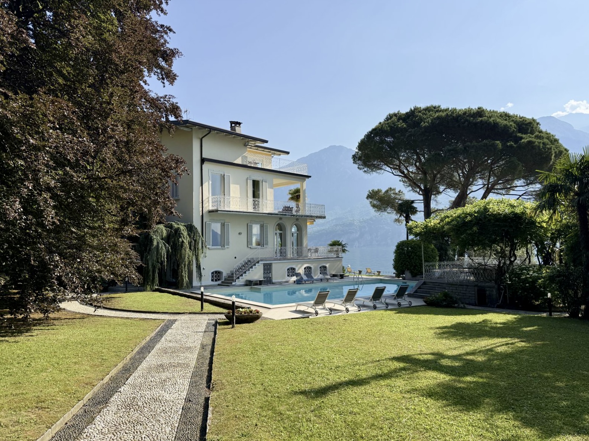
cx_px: 294
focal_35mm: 24
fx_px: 408
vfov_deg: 56.8
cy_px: 220
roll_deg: +0.6
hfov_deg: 71.6
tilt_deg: +2.9
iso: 100
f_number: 1.78
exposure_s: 1/5714
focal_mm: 6.76
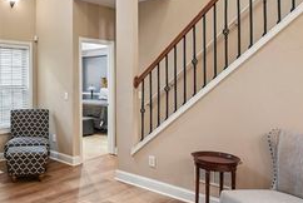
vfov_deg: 39.9
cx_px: 71
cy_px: 81
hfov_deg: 54.2
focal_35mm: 33
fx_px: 278
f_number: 8
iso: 400
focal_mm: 16
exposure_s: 1/4
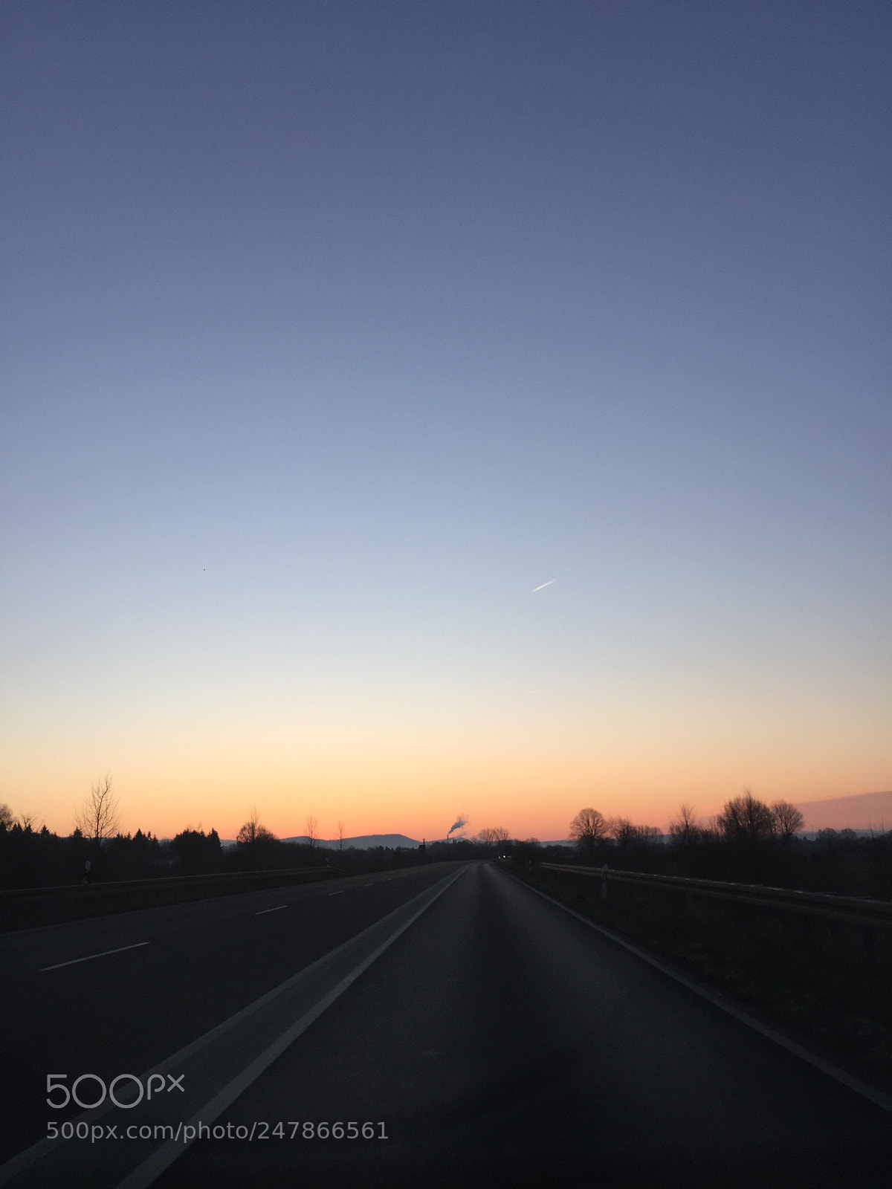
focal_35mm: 29
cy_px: 594
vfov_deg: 61.7
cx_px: 446
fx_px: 996
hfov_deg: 48.2
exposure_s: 1/434
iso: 32
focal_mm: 4.15
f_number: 2.2
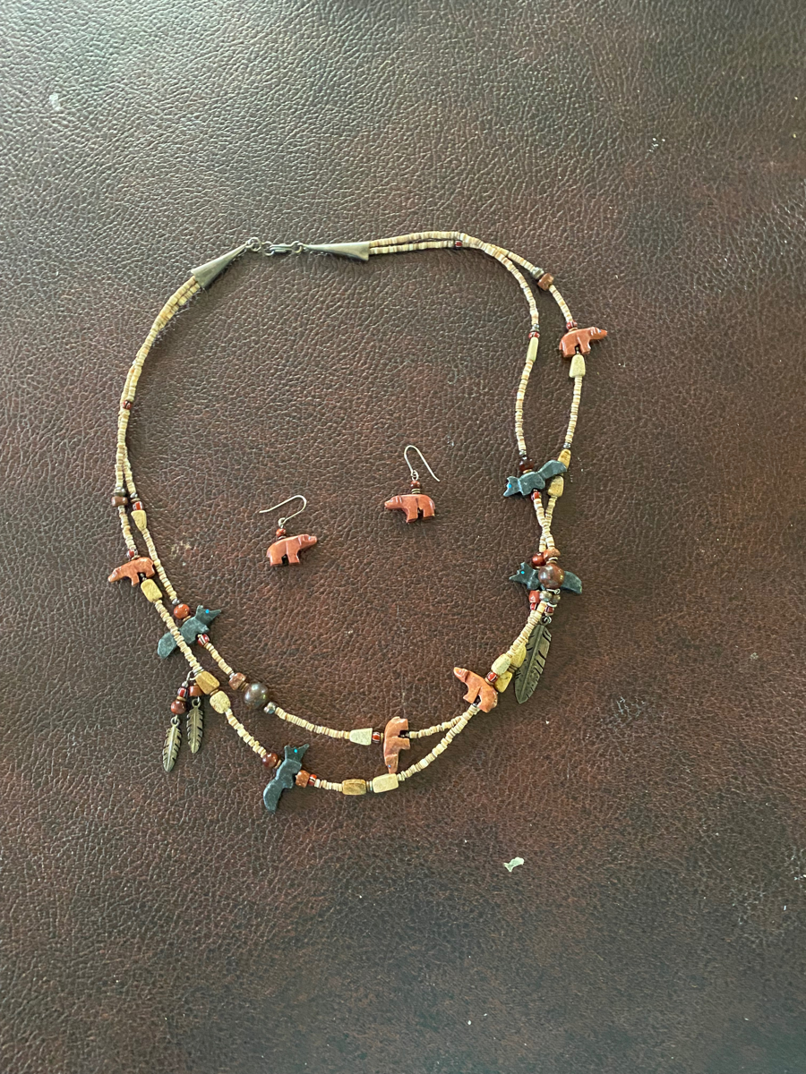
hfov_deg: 53.1
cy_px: 537
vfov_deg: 67.3
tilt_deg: -81.7
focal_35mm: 26
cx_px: 403
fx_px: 807
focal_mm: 4.25
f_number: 1.8
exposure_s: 1/30
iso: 800
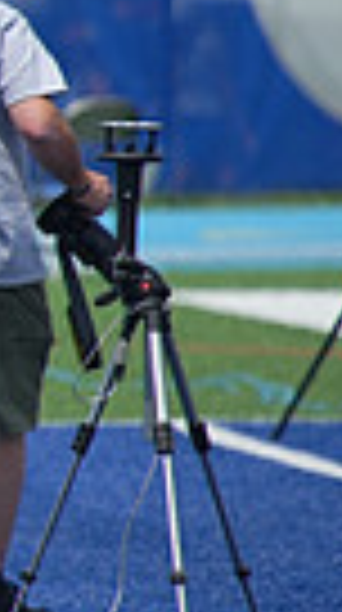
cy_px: 223
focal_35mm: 1792
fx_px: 29035
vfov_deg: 1.2
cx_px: -918
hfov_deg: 0.7
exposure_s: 1/2000
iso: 400
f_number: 5.6
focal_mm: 400
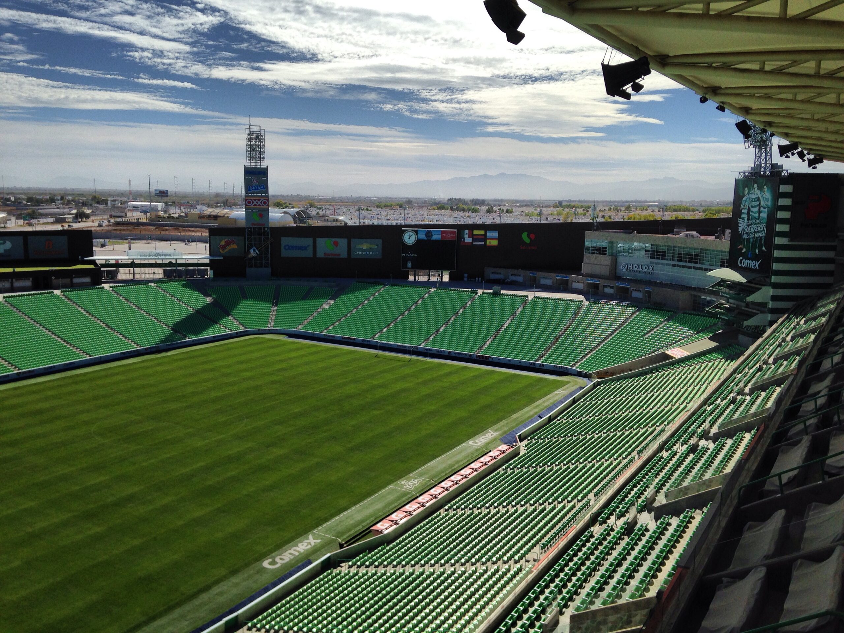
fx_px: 805
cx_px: 422
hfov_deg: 55.4
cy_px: 316
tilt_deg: -8.1
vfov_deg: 42.9
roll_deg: -0.9
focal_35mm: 33
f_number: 2.4
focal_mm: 4.12
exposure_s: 1/3390
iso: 50
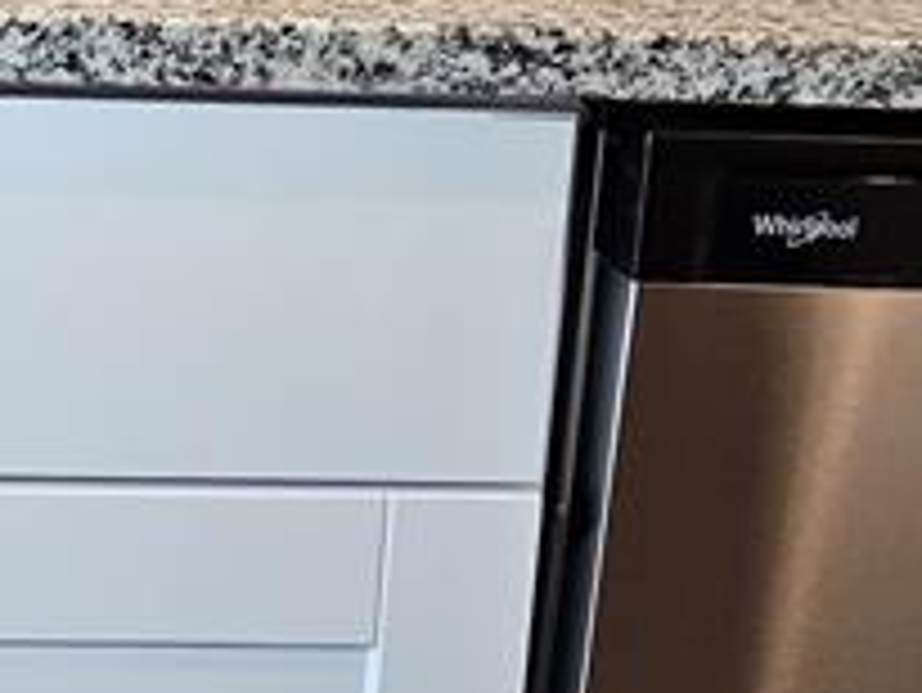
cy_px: 112
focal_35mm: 65
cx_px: -4
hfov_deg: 28.0
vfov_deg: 22.2
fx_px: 1732
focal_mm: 2.2
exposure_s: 1/60
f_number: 2.2
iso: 80
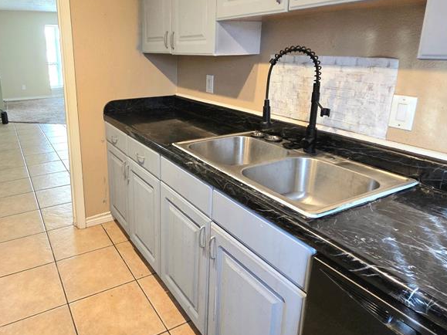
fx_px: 297
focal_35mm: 23
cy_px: 136
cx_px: 157
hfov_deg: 72.2
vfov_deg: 58.4
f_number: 2.2
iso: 500
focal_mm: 2.2
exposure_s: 1/60.2
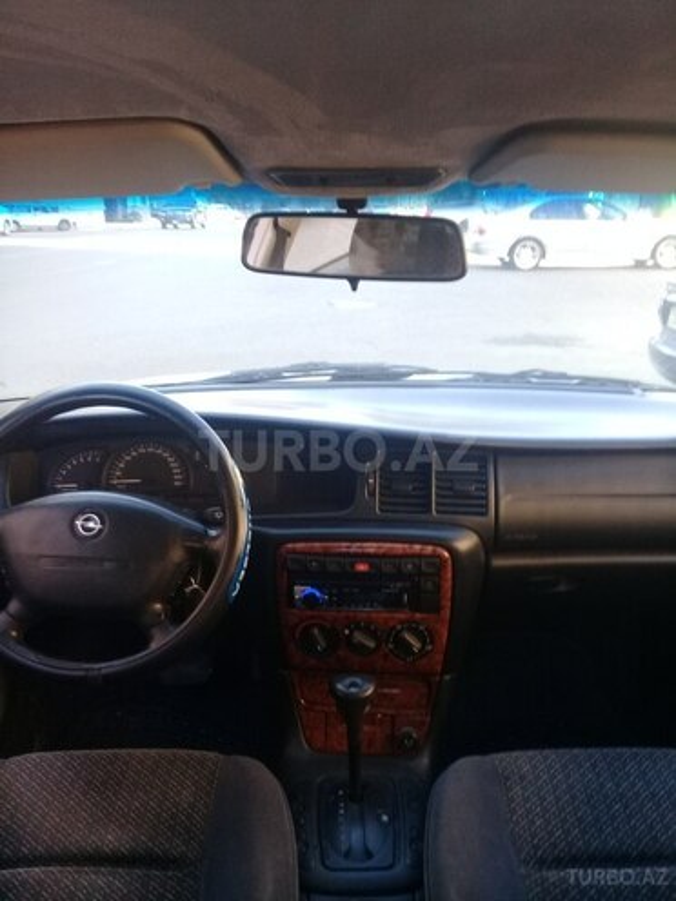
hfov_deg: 45.4
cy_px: 450
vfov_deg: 58.4
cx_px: 338
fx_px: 807
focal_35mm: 31
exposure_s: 1/50
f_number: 2.2
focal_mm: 3.3
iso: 64
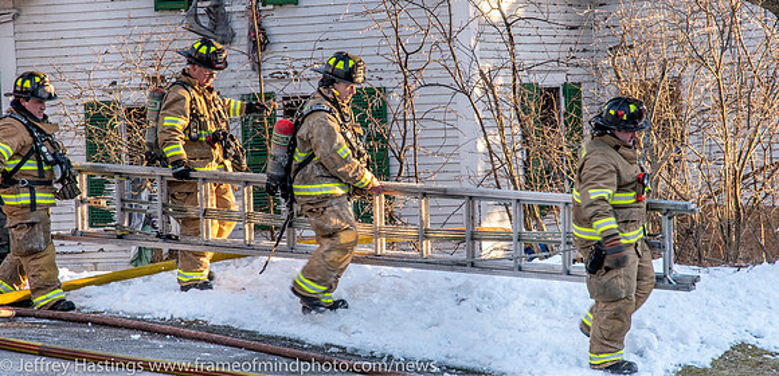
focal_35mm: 137
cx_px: 409
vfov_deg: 7.9
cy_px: 194
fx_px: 2738
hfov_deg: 16.2
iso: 500
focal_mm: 80
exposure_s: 1/100
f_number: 8
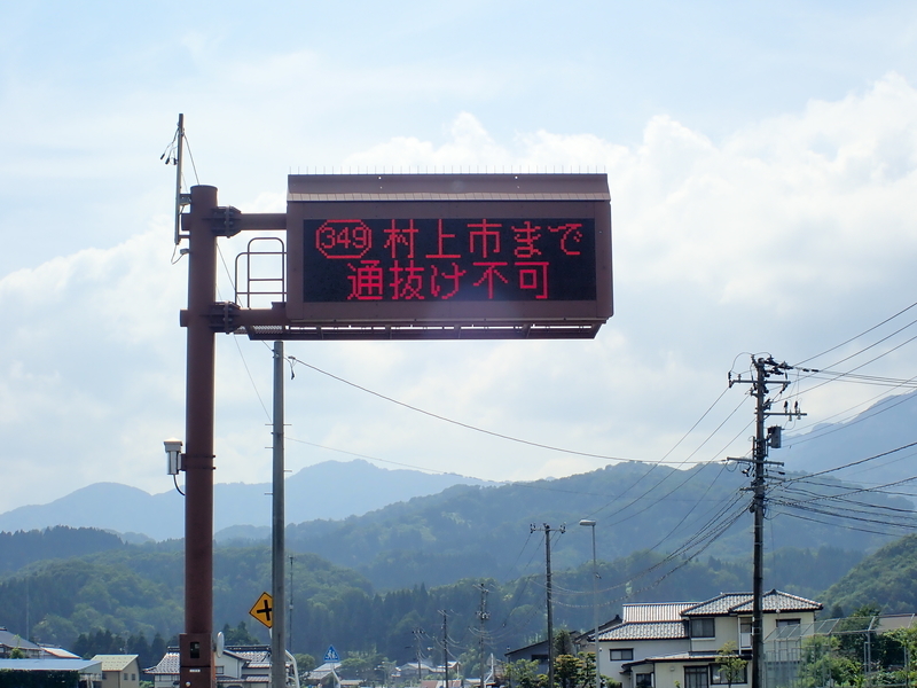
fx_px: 2411
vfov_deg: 16.2
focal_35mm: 91
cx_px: 458
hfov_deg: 21.5
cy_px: 344
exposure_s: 1/400
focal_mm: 16.48
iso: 100
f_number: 6.3
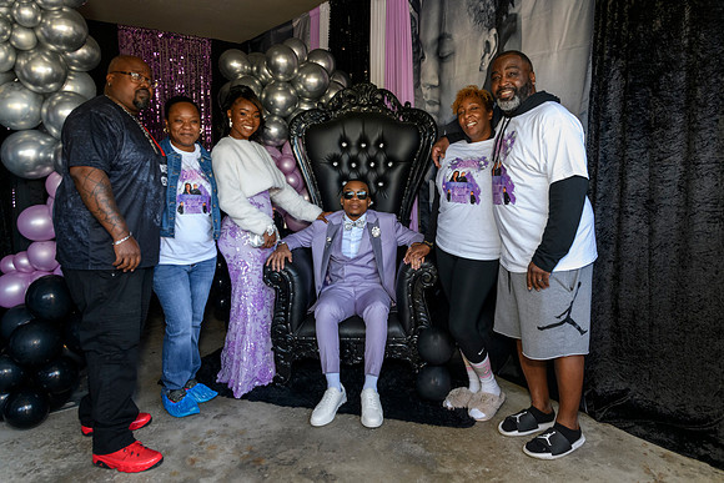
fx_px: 532
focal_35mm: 26
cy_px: 234
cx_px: 387
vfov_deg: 48.8
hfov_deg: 68.4
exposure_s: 1/160
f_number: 5.6
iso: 1800
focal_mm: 24
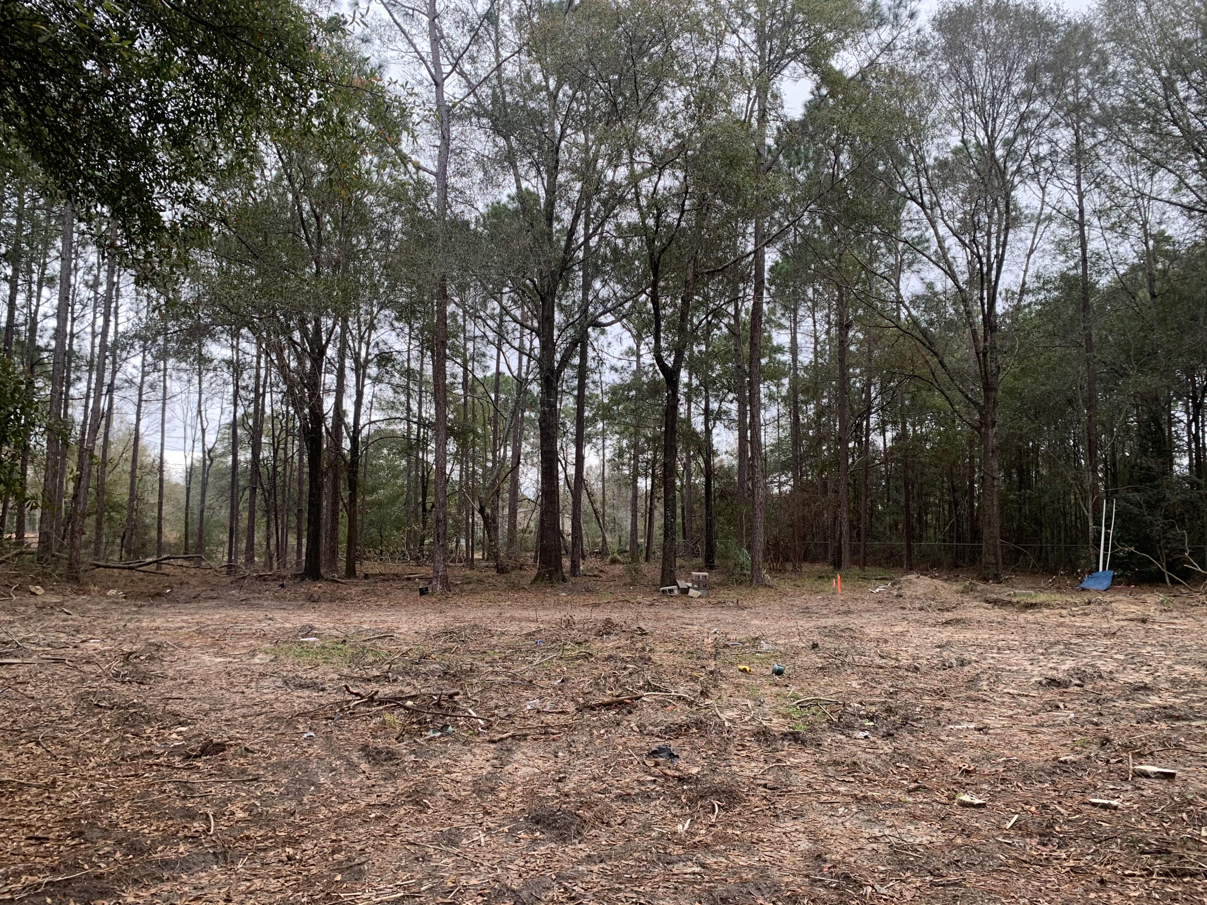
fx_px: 907
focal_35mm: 26
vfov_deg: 53.1
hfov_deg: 67.3
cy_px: 452
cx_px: 604
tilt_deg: +6.2
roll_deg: -0.5
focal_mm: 4.25
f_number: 1.8
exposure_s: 1/94
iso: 100
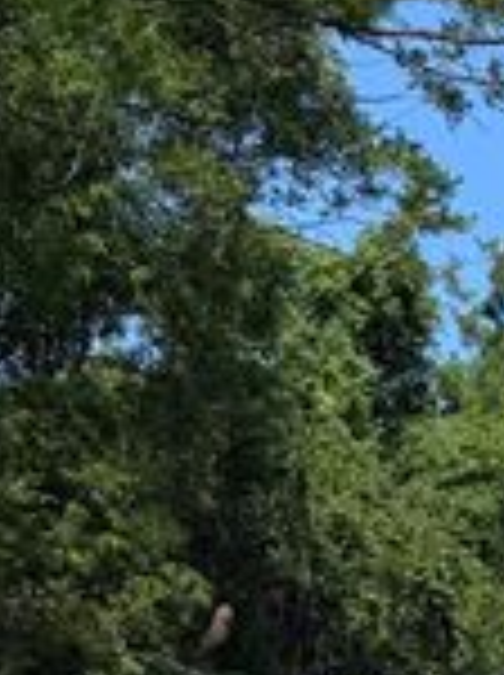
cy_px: 1339
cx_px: 544
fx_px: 2083
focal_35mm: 107
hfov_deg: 13.5
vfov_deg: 15.1
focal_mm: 6.76
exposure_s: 1/2445
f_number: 1.78
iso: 80
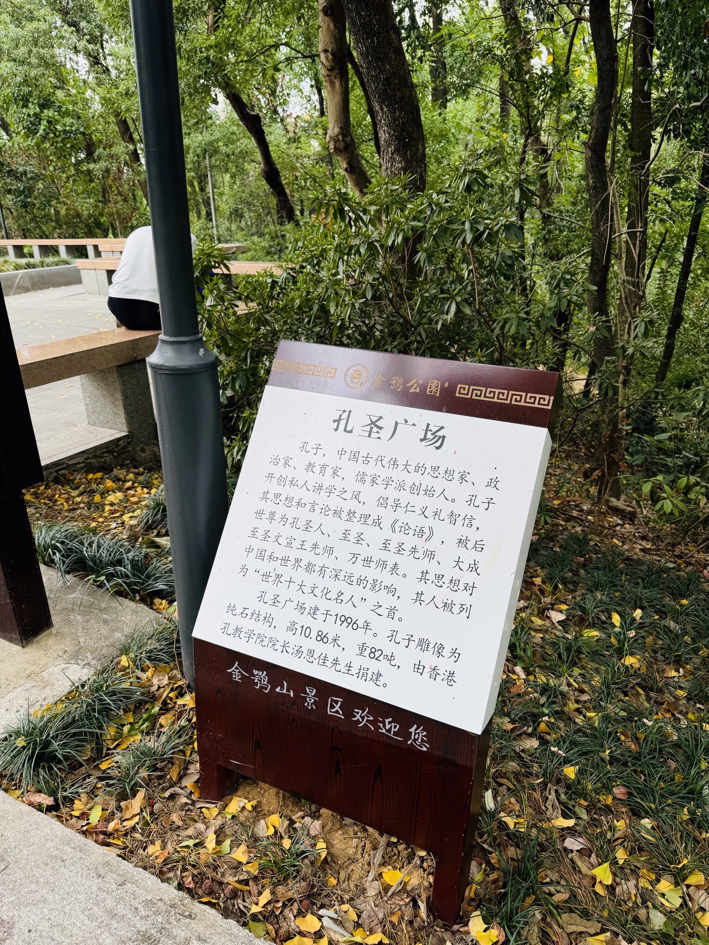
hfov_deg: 56.8
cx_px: 354
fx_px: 655
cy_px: 472
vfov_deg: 71.6
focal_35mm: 24
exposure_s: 1/347
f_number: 1.78
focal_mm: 6.76
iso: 80
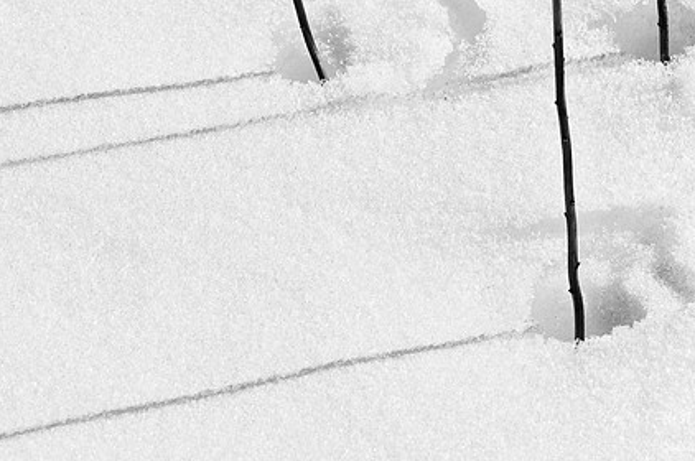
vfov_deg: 6.3
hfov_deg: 9.5
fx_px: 4177
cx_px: 474
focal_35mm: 217
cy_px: 146
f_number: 9.5
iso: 125
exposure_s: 1/1000
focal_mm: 105
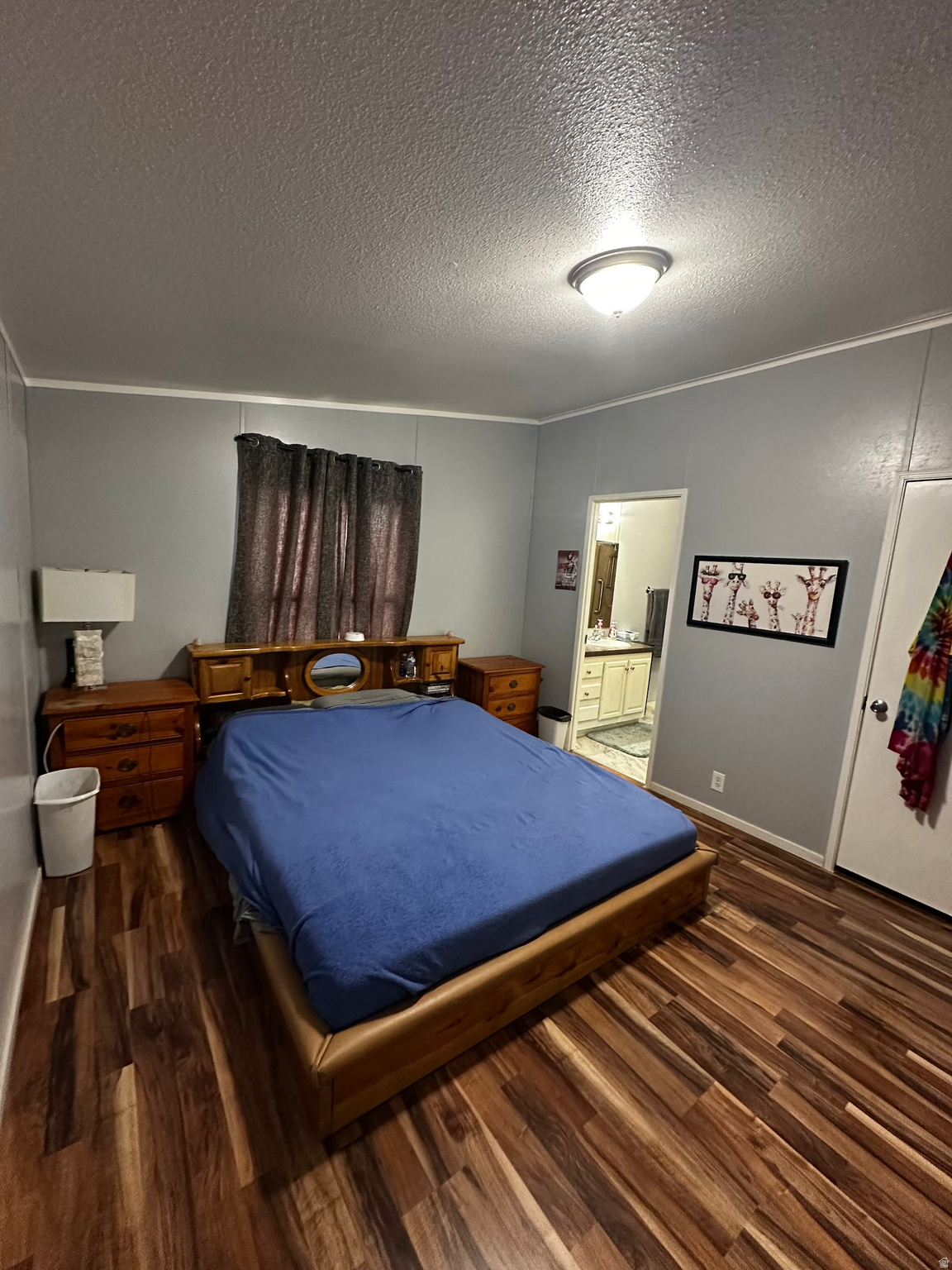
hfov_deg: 85.7
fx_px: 513
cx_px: 476
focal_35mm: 14
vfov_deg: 102.1
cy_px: 635
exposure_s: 1/60
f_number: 2.2
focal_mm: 2.22
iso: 640
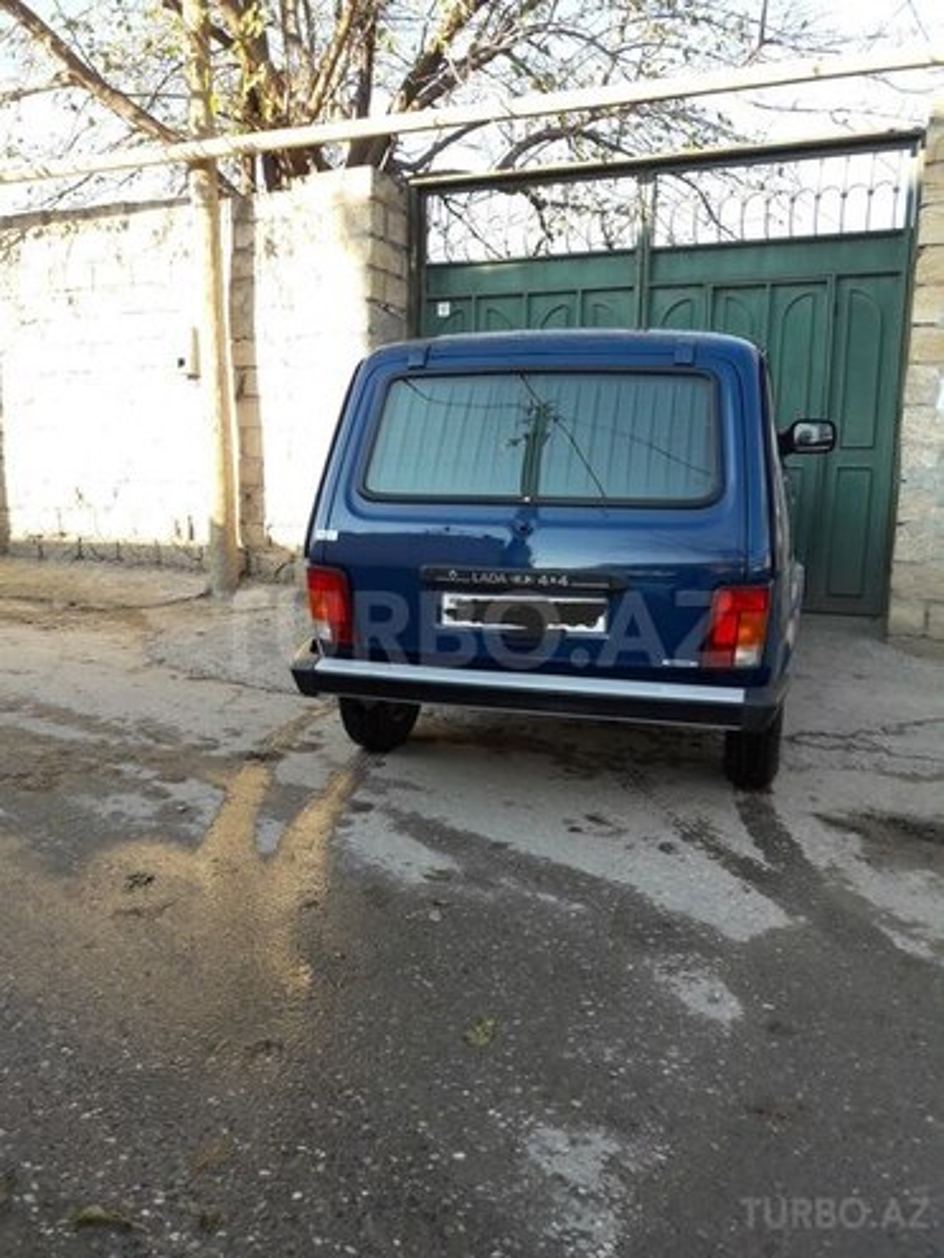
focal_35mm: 28
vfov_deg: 63.4
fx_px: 1018
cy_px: 629
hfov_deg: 49.7
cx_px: 472
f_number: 1.9
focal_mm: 3.7
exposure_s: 1/215
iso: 40
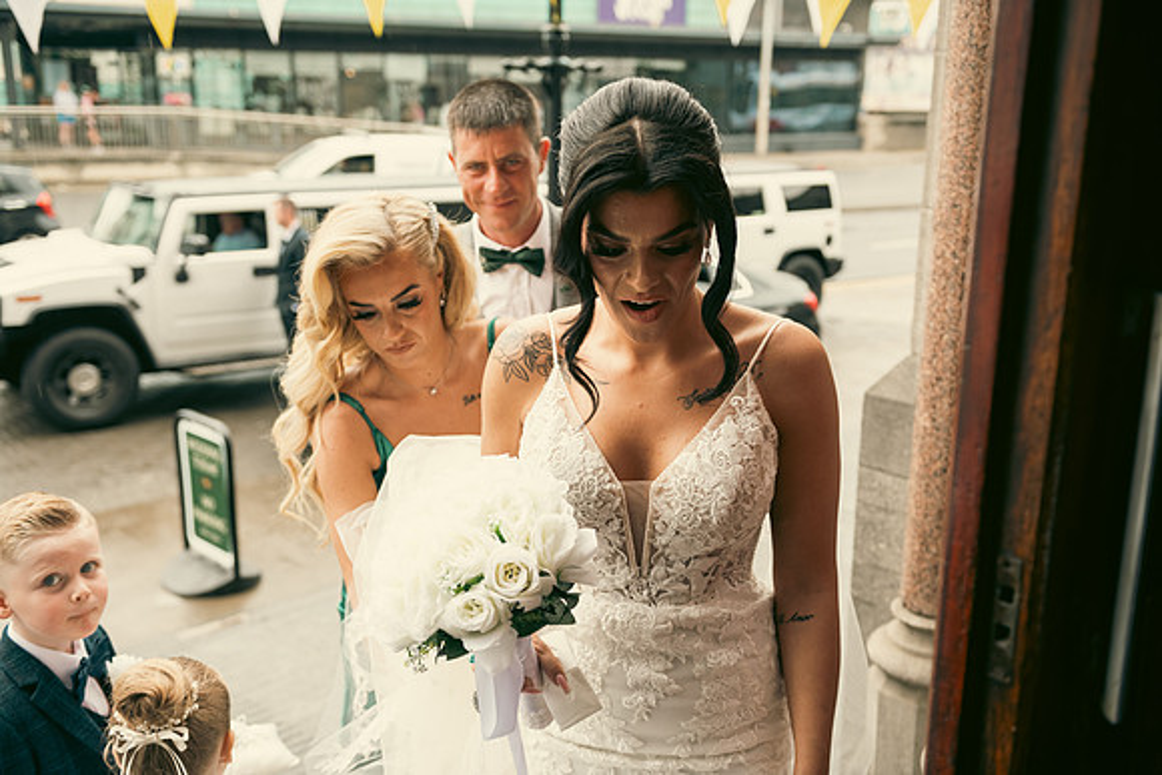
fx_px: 1162
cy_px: 388
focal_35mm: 36
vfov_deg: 36.9
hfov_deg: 53.1
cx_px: 581
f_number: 3.5
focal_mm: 36
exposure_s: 1/200
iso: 200
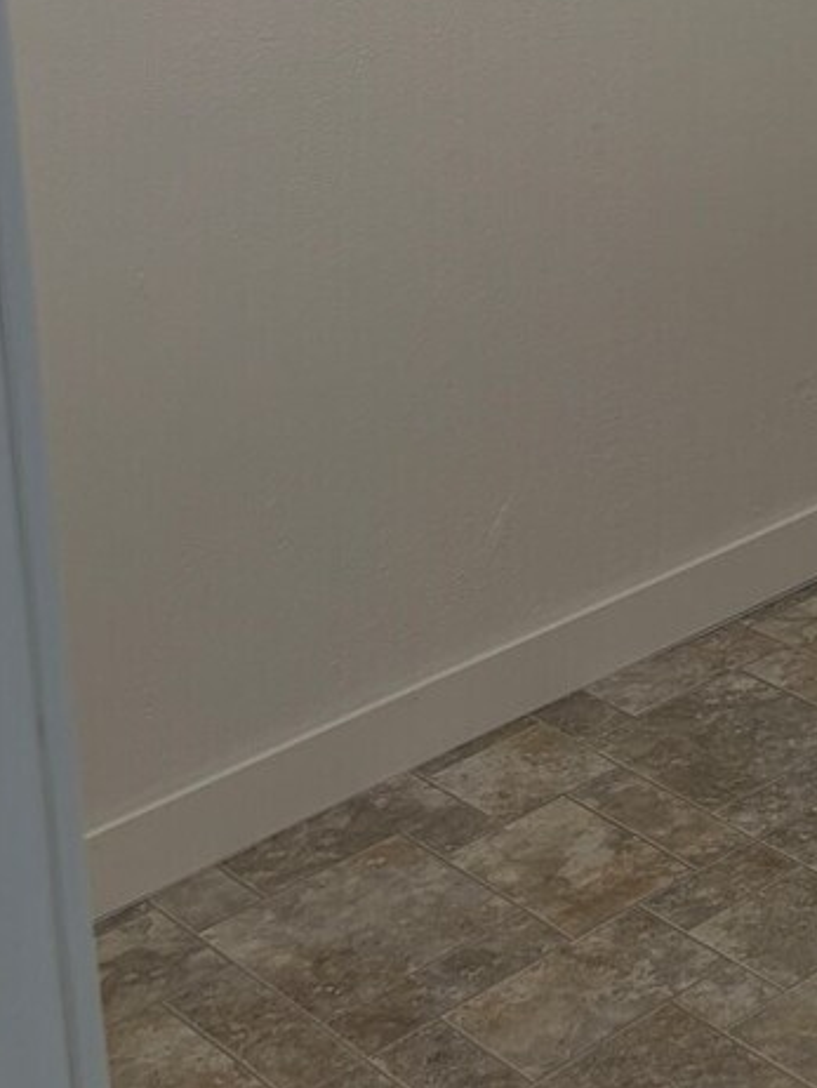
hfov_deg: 16.5
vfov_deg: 22.7
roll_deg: +1.0
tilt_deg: -9.5
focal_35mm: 81
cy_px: -111
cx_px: 1246
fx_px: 2547
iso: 100
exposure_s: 1/120
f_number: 1.6
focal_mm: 5.96
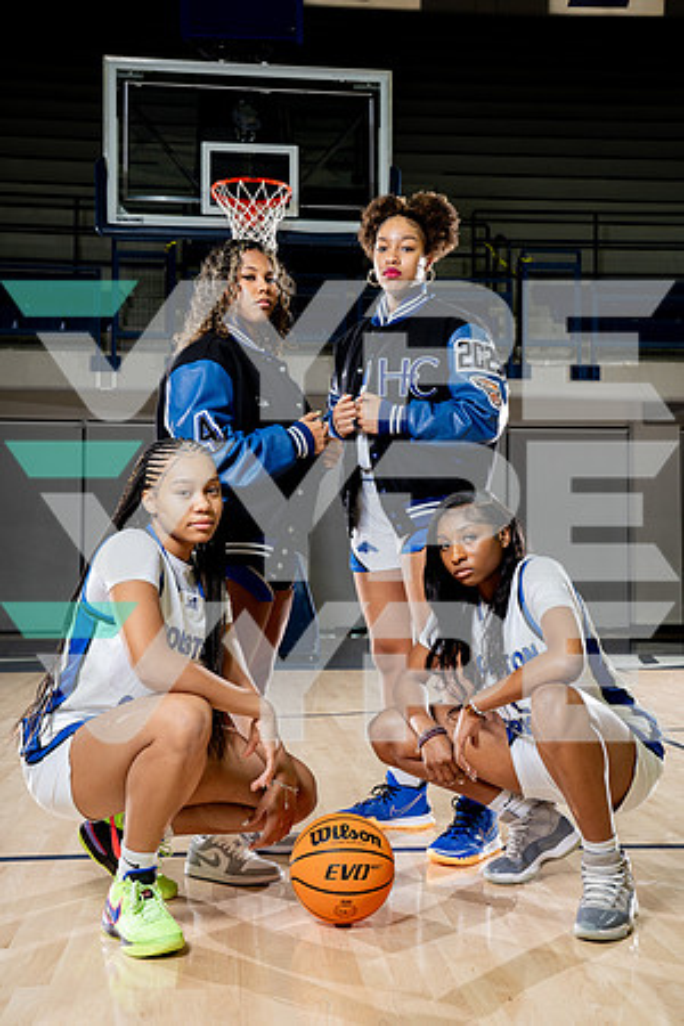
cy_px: 513
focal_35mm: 43
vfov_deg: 45.4
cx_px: 342
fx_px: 1225
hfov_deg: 31.2
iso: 640
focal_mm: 43
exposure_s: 1/250
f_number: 8
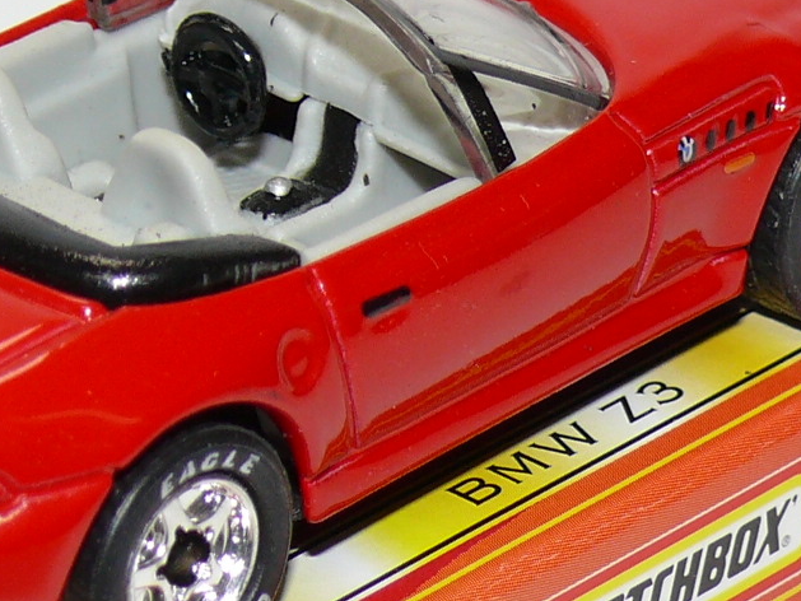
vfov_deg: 5.6
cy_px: 177
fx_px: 6179
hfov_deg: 7.4
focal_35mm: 267
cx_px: 349
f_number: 4
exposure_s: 1/30
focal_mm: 13.7
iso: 100
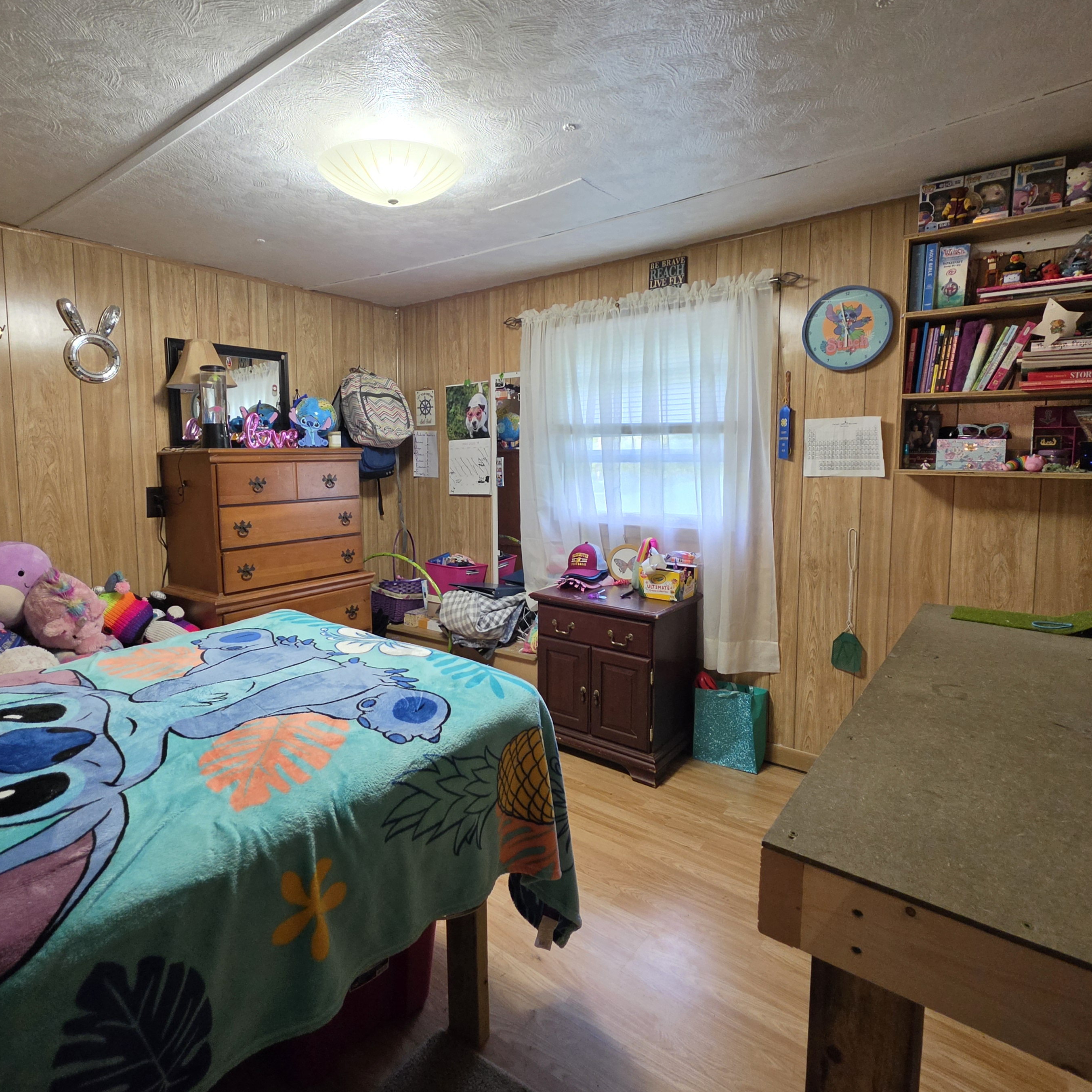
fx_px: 607
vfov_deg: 83.8
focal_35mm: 17
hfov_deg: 83.9
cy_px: 504
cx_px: 514
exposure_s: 1/60
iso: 320
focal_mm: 2.2
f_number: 1.9
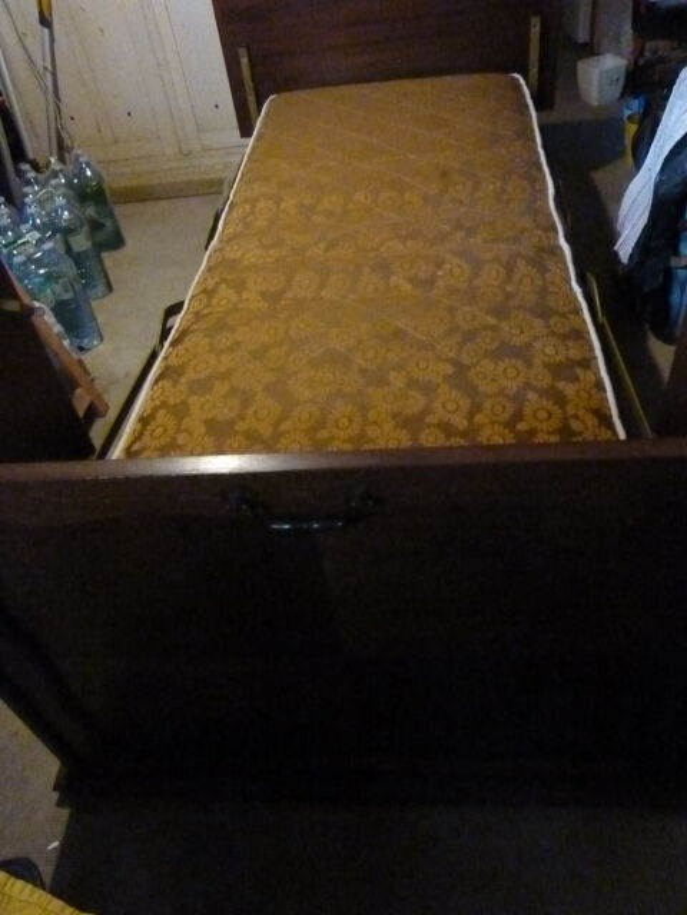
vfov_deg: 65.3
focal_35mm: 27
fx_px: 714
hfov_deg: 51.4
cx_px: 344
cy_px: 458
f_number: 3.3
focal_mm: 4.4
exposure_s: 1/15
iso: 1600
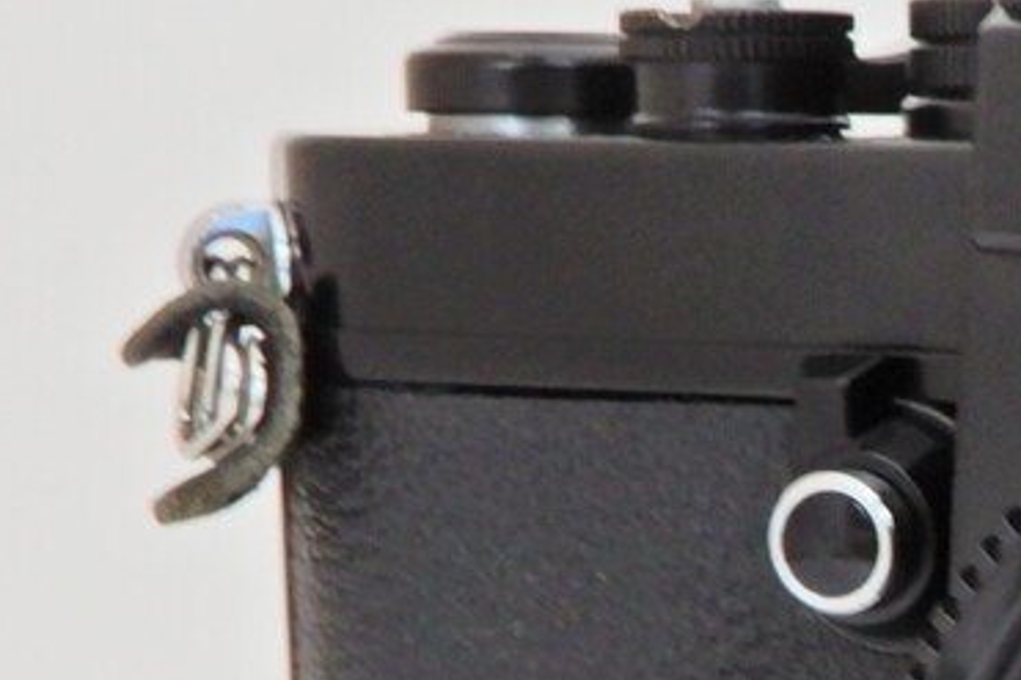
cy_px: 710
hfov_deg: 15.0
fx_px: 3628
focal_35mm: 128
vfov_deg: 10.6
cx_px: 1486
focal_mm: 6.8
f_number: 4
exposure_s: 1/30
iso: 250
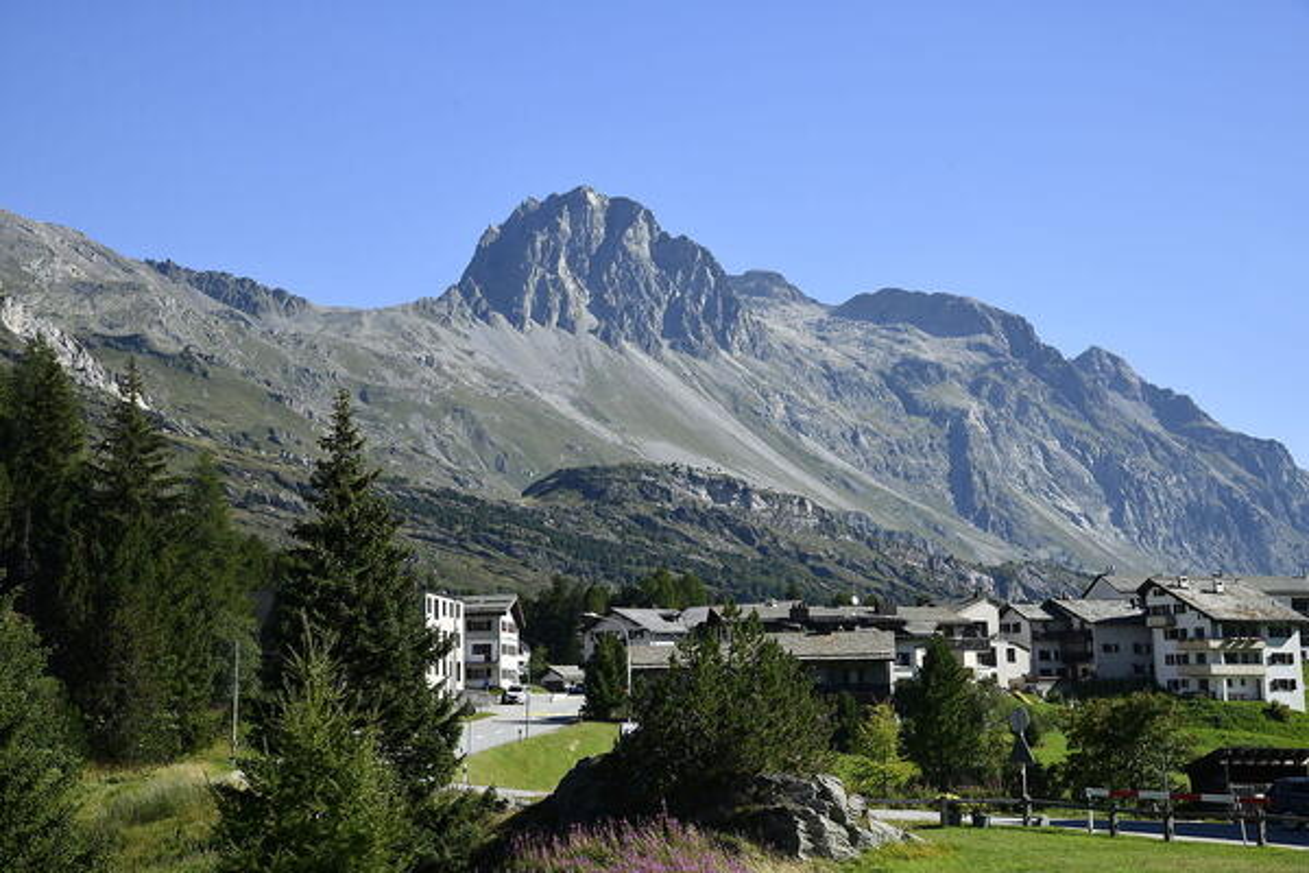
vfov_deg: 21.9
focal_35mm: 62
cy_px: 436
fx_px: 2254
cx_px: 654
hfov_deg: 32.4
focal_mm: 62
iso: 64
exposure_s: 1/100
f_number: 13
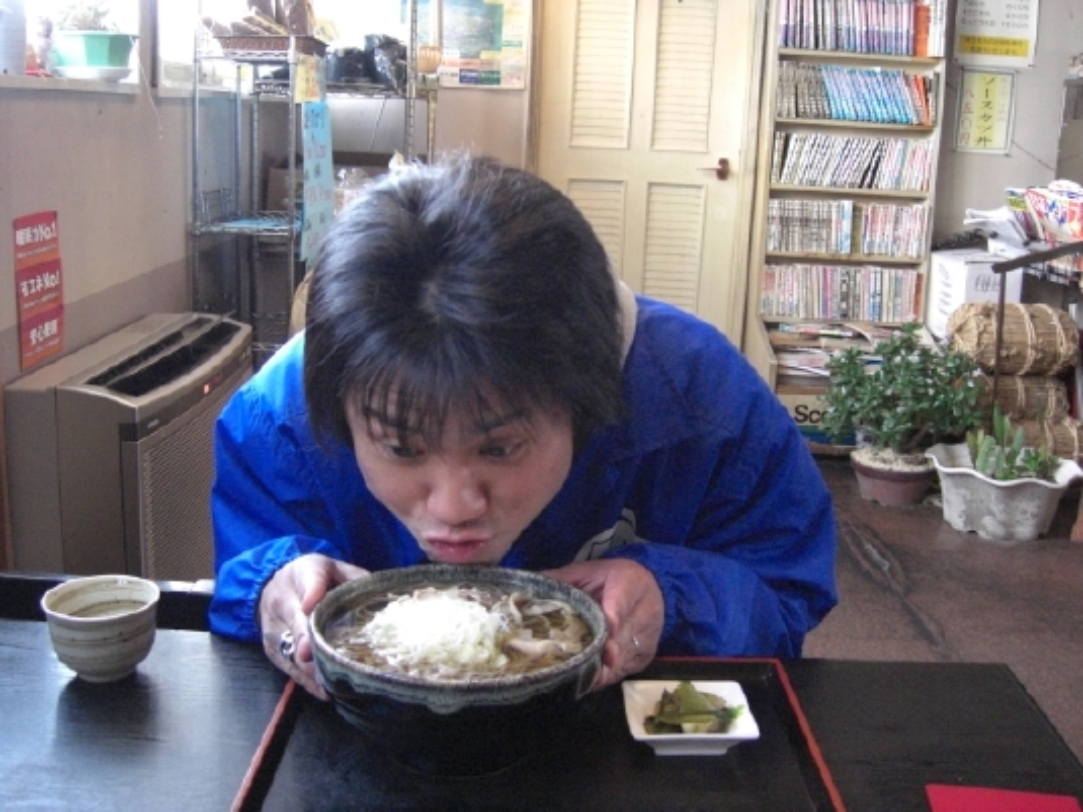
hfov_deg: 49.0
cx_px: 542
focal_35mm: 38
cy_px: 406
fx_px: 1189
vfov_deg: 37.7
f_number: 2.8
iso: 800
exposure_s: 1/100
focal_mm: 7.9
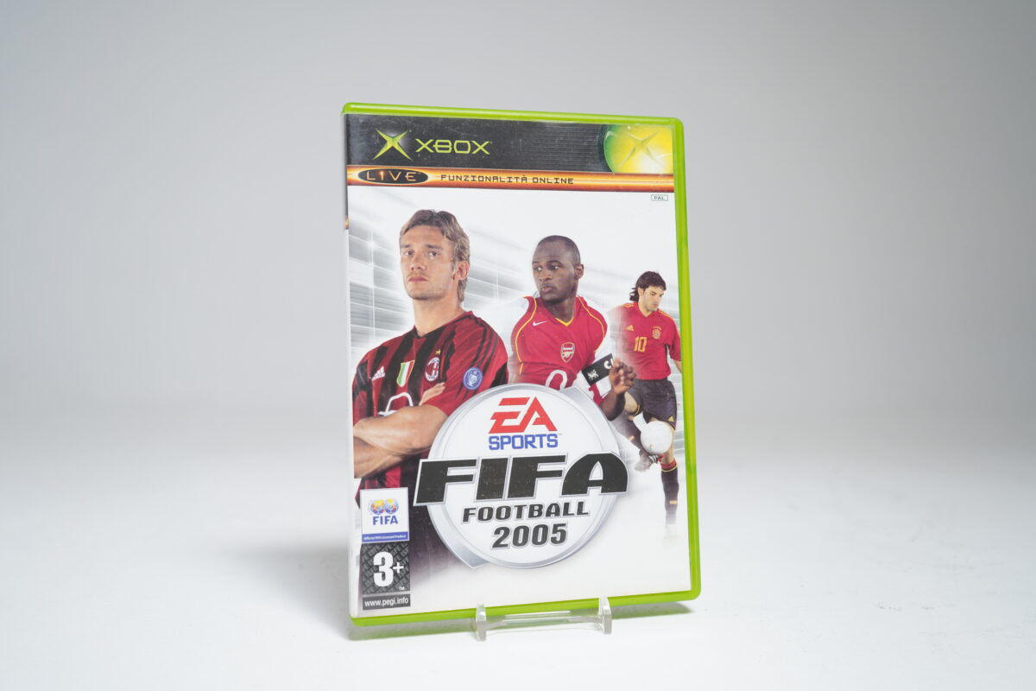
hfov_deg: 54.4
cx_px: 518
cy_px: 346
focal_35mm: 35
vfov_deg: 37.9
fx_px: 1007
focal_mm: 35
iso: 640
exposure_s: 1/30
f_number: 5
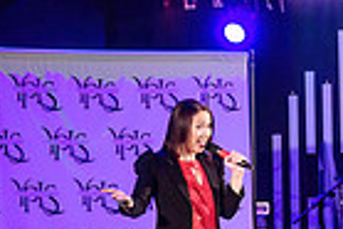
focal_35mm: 227
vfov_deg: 6.1
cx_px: 71
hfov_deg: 9.0
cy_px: 86
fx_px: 2165
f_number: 4
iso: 1600
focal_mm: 47
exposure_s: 1/160
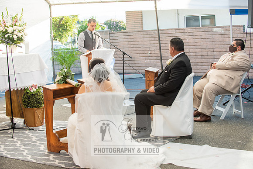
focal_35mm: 70
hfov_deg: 28.8
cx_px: 126
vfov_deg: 19.5
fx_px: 492
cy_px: 84
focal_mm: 70
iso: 640
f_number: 5.6
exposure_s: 1/250
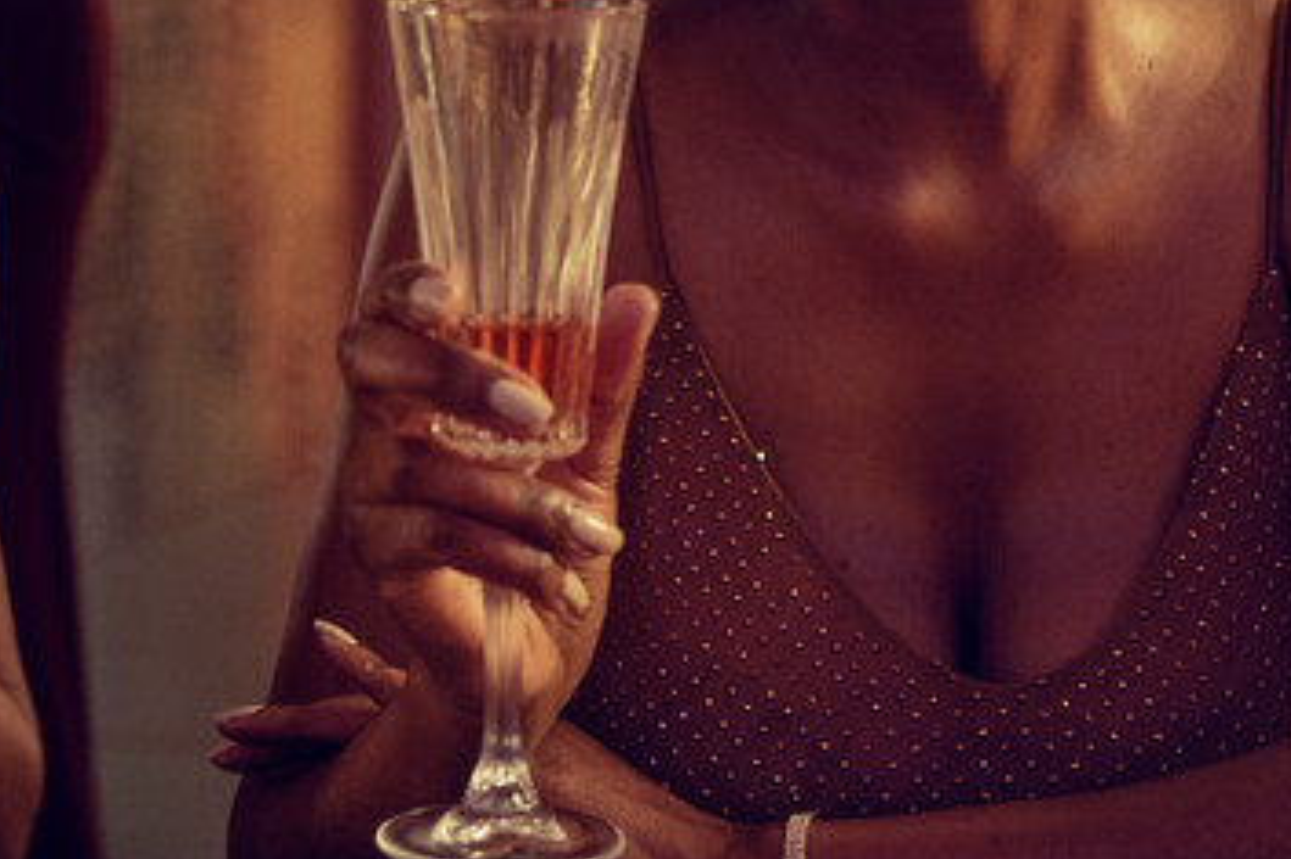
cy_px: 281
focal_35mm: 119
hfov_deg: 17.2
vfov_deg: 11.5
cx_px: 399
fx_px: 4265
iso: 1250
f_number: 2
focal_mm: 35
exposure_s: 1/200
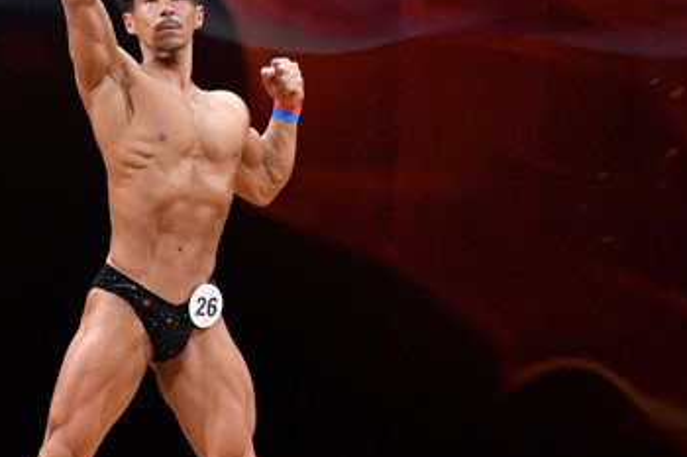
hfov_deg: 4.6
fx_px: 8526
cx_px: 123
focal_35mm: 447
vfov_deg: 3.1
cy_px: 271
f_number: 5.6
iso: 4000
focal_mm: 135
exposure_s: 1/400
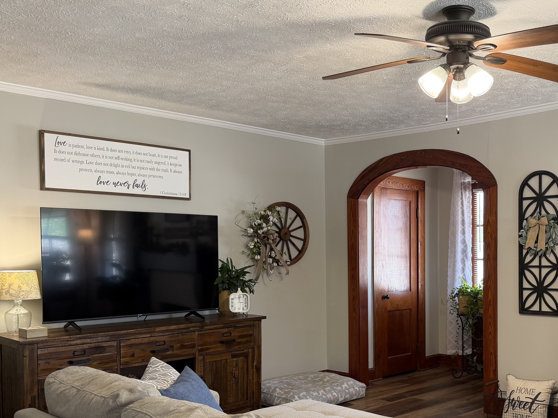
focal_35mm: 39
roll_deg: +0.3
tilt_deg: -1.2
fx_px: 629
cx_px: 402
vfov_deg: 36.5
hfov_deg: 46.5
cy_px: 275
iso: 100
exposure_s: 1/60
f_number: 1.78
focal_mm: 6.76
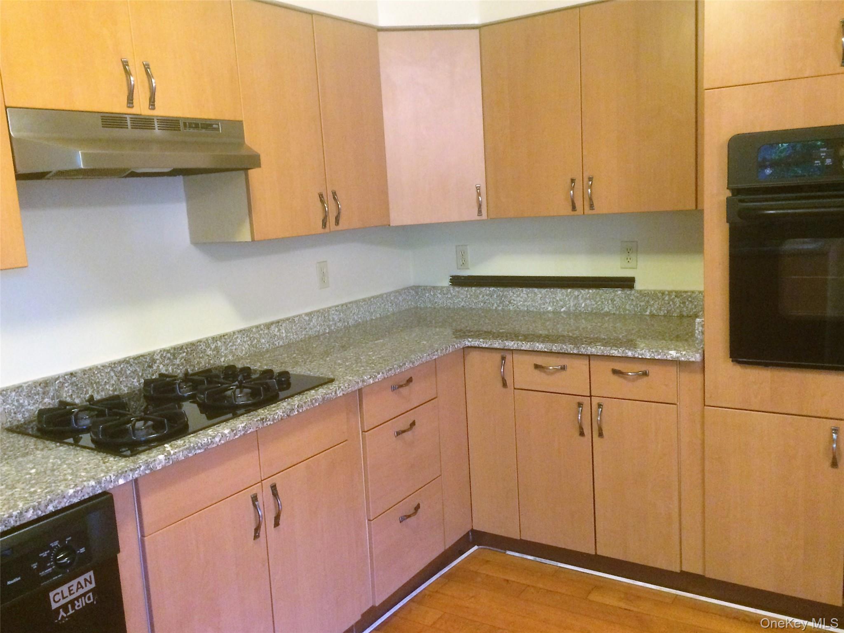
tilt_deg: -9.7
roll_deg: +0.8
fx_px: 707
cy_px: 316
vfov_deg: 48.2
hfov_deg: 61.7
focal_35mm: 29
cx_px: 422
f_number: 2.2
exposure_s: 1/30
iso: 320
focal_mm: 4.15
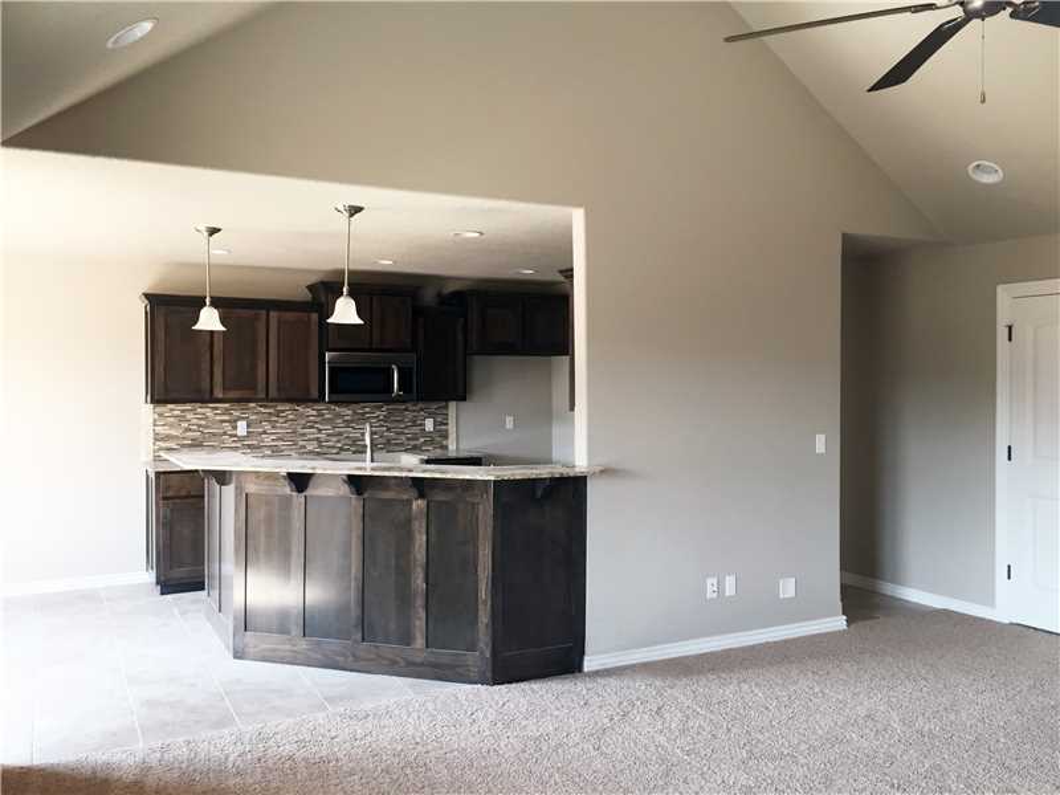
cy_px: 398
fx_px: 888
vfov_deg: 48.2
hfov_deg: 61.7
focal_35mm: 29
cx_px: 530
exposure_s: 1/30
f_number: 2.2
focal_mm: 4.15
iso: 32
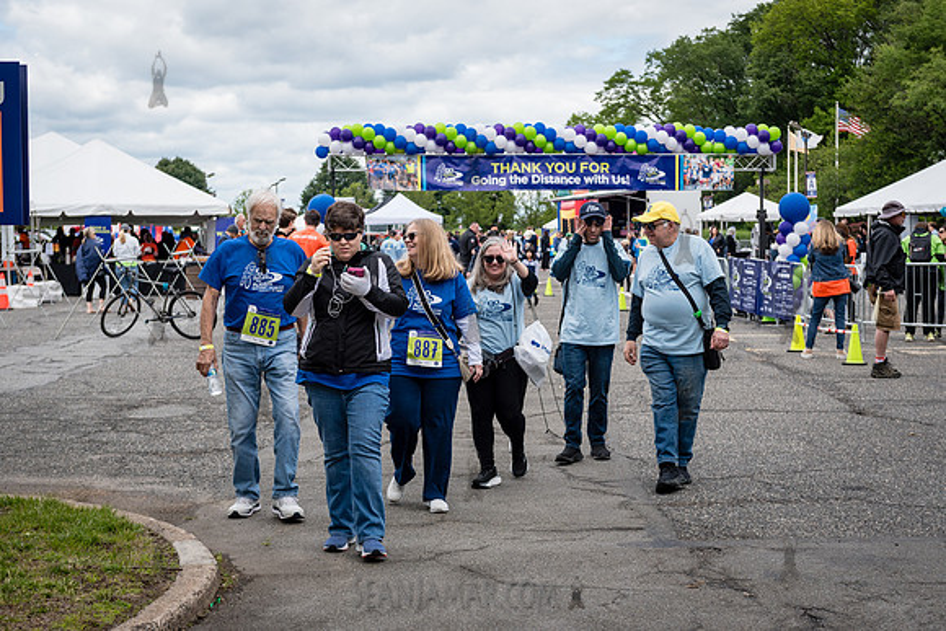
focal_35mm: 63
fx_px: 1661
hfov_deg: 31.8
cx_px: 506
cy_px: 296
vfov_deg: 21.5
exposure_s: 1/1600
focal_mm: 55
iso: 400
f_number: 4
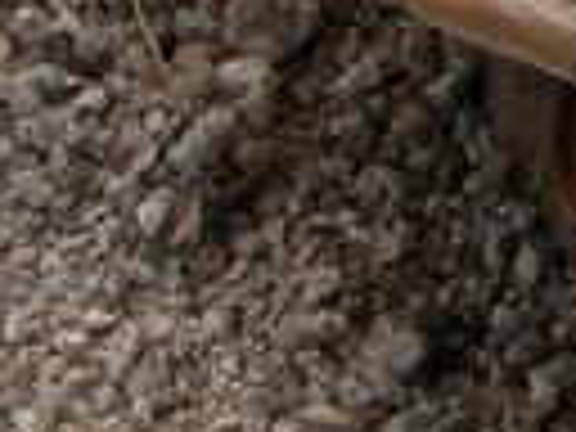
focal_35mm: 244
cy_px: -459
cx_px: 1544
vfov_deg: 5.9
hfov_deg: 7.4
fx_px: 4060
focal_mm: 10
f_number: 5.7
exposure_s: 1/162
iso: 100
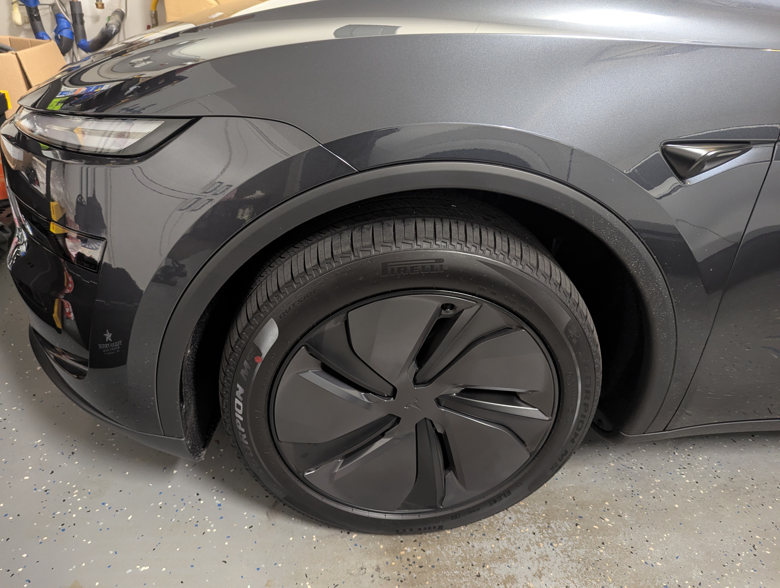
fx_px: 542
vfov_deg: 56.9
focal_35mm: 24
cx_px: 390
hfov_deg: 71.5
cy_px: 294
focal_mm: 6.81
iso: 747
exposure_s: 1/24
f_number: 1.85
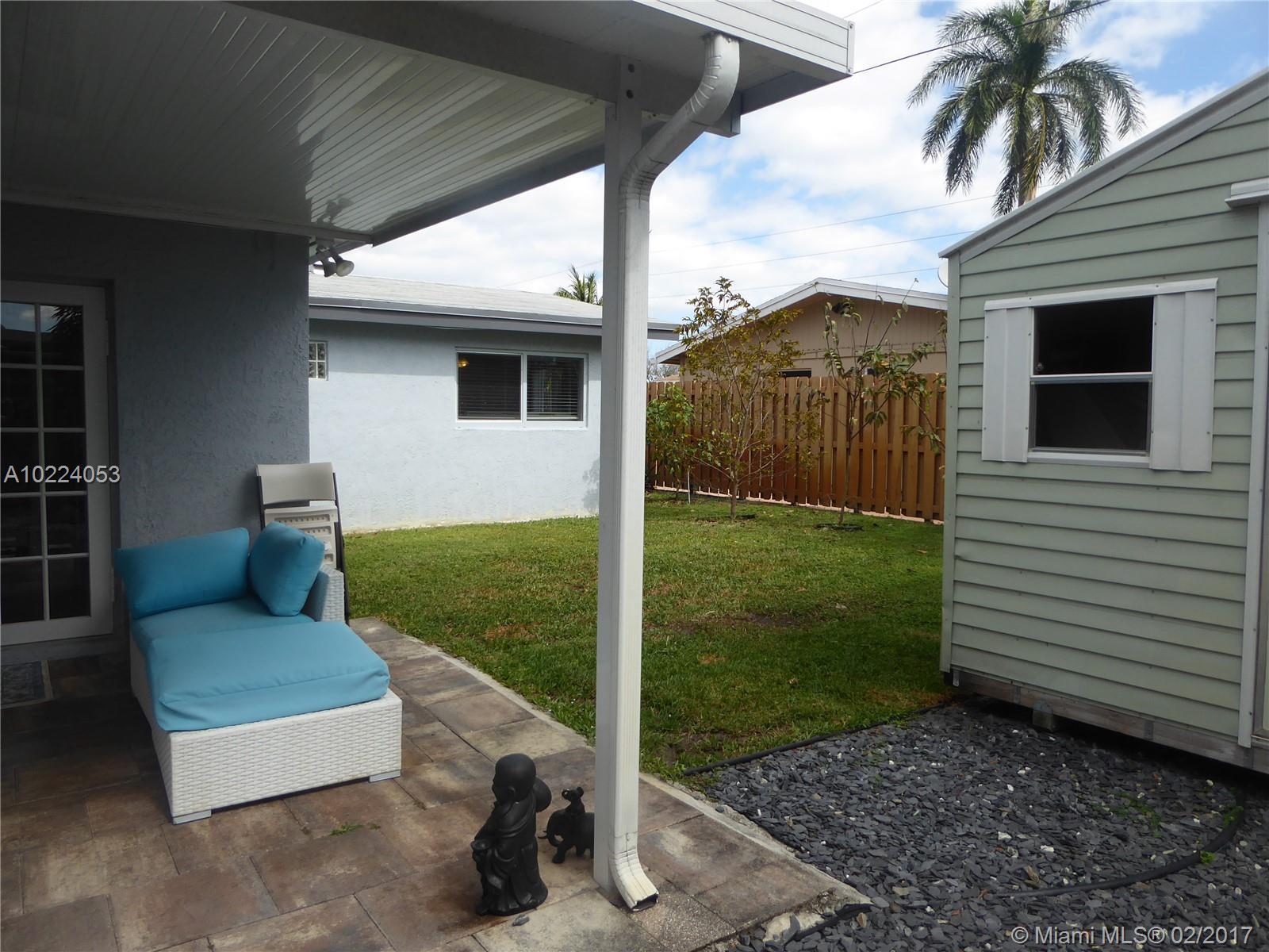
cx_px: 634
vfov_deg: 54.9
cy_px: 476
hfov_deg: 69.4
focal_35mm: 25
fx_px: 916
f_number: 3.3
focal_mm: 4.3
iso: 80
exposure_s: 1/640
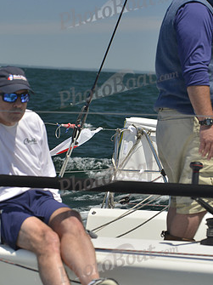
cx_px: 15
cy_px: 142
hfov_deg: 8.7
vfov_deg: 11.6
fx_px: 1396
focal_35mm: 170
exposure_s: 1/1250
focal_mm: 102
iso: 280
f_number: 4.5
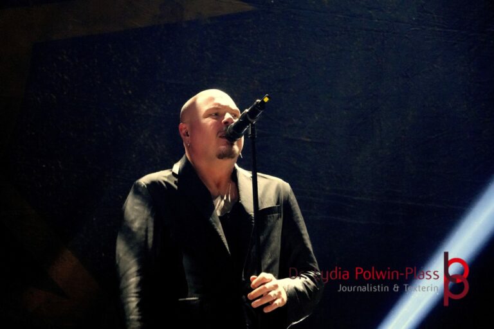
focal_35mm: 129
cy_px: 164
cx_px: 247
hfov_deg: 15.9
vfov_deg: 10.6
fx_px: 1770
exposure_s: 1/80
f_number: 5
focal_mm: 86
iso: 6400
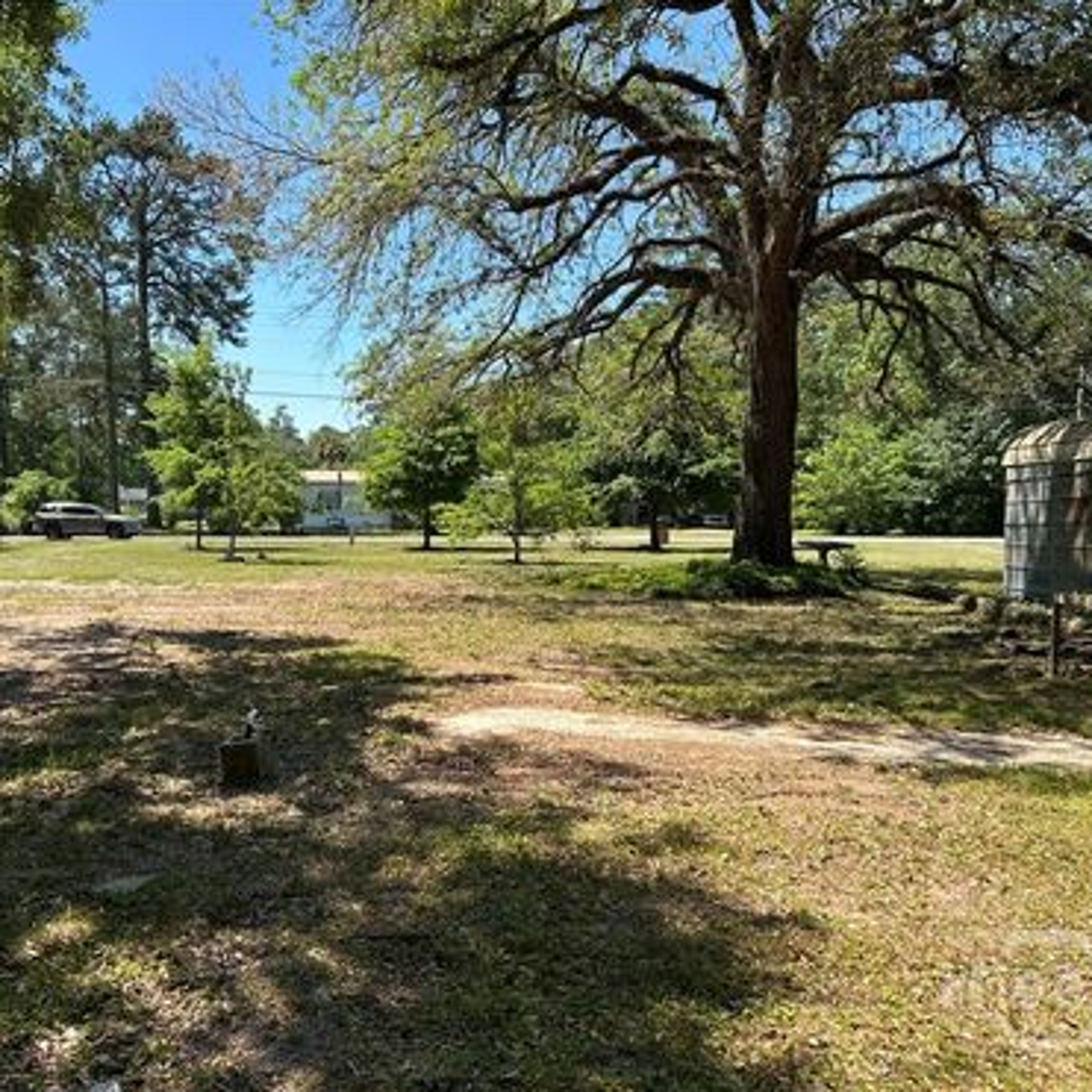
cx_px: 403
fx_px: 1106
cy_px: 549
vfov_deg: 52.5
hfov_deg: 51.9
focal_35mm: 31
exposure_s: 1/1934
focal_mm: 5.7
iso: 50
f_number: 1.5
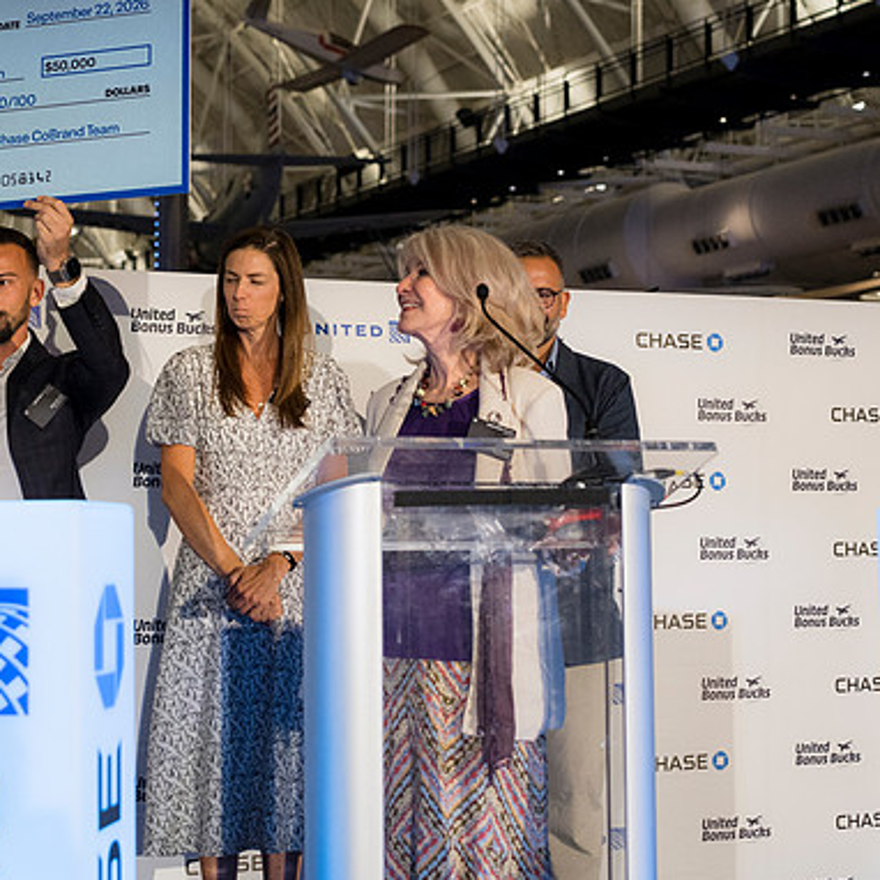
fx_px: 1927
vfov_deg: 25.7
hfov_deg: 25.6
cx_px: 295
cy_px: 442
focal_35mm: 67
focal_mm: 35
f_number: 2.8
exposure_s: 1/200
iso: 900
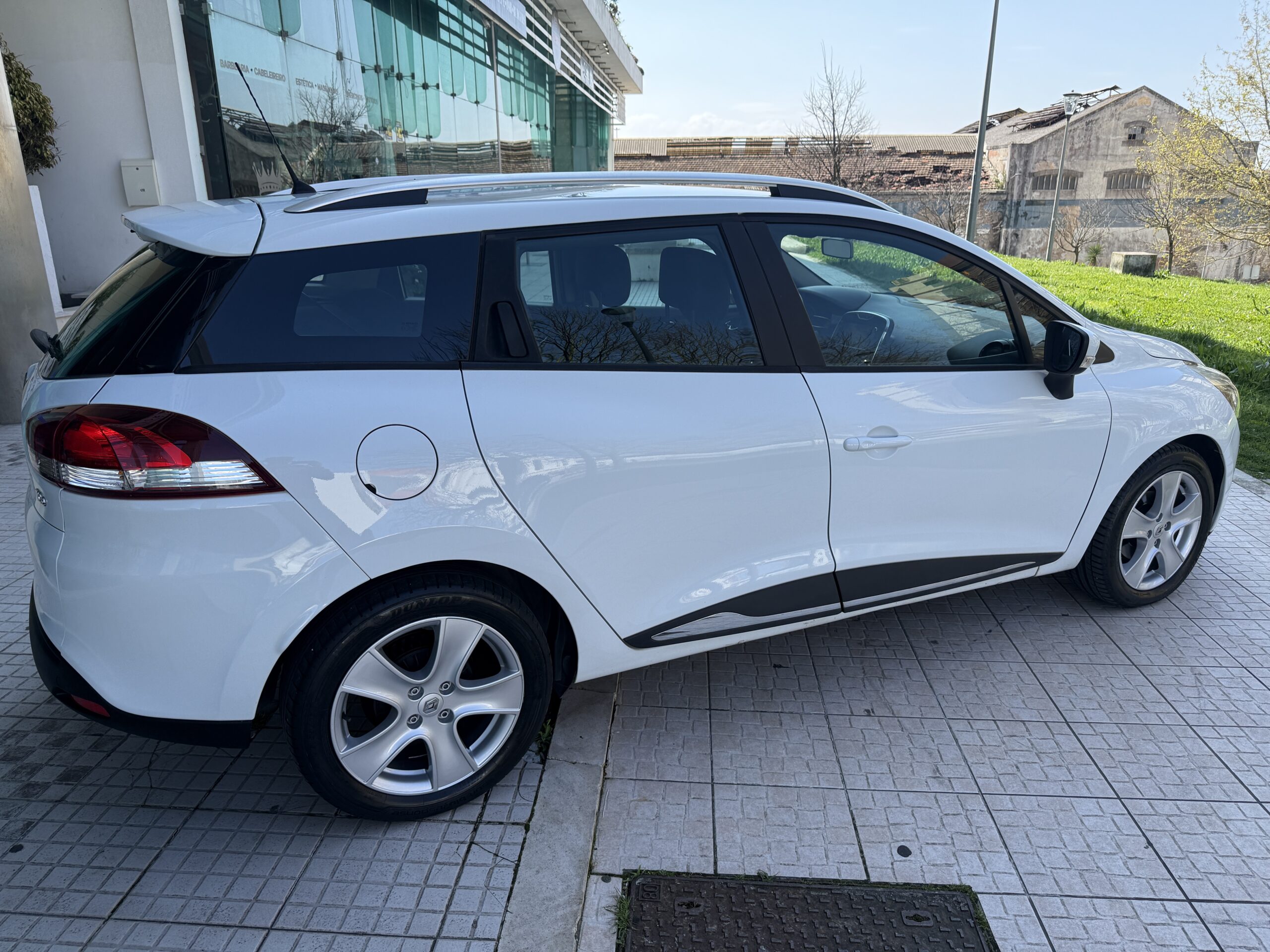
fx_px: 881
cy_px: 476
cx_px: 635
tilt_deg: -17.6
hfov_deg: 71.6
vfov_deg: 56.8
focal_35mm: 24
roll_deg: +0.9
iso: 100
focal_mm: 6.76
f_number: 1.78
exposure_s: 1/2232
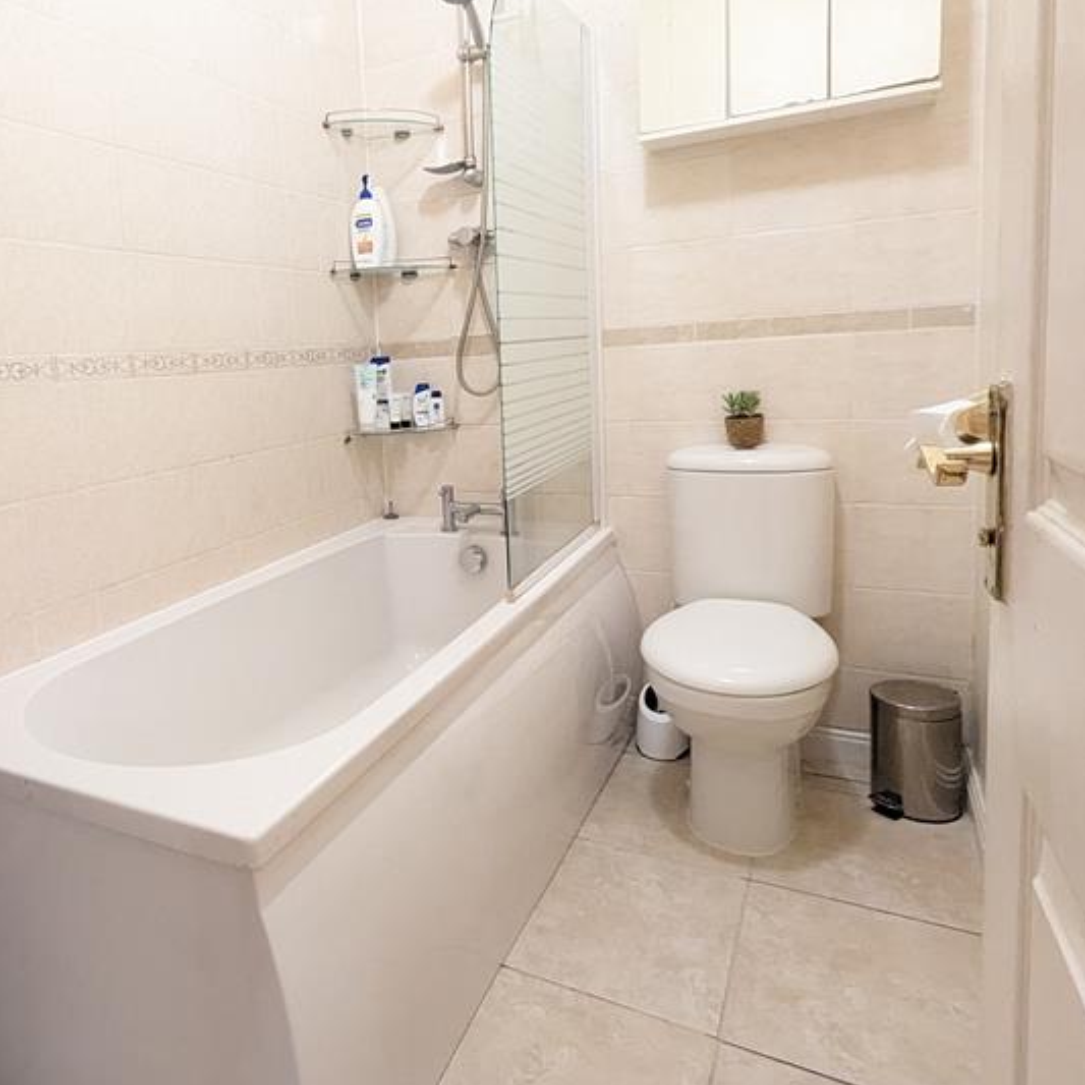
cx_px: 313
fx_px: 780
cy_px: 450
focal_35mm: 22
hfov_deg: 66.6
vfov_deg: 69.1
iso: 1446
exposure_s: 1/38
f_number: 2.2
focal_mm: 1.95
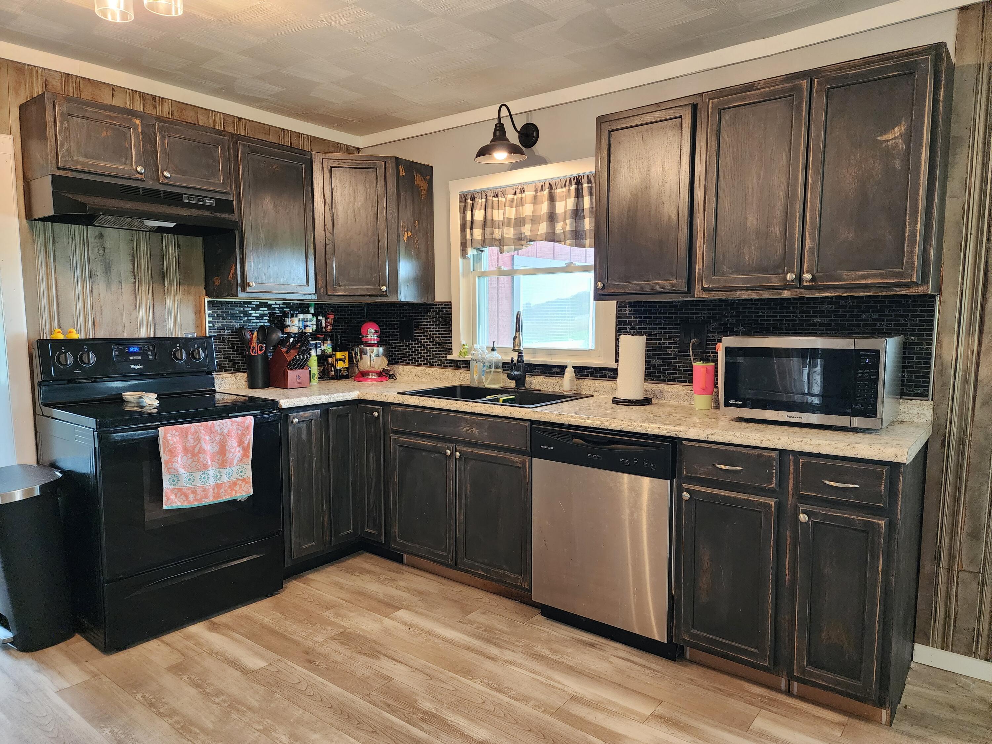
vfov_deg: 58.9
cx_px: 496
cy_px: 372
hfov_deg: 73.9
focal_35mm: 23
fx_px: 659
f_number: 1.8
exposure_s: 1/120
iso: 640
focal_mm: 6.4
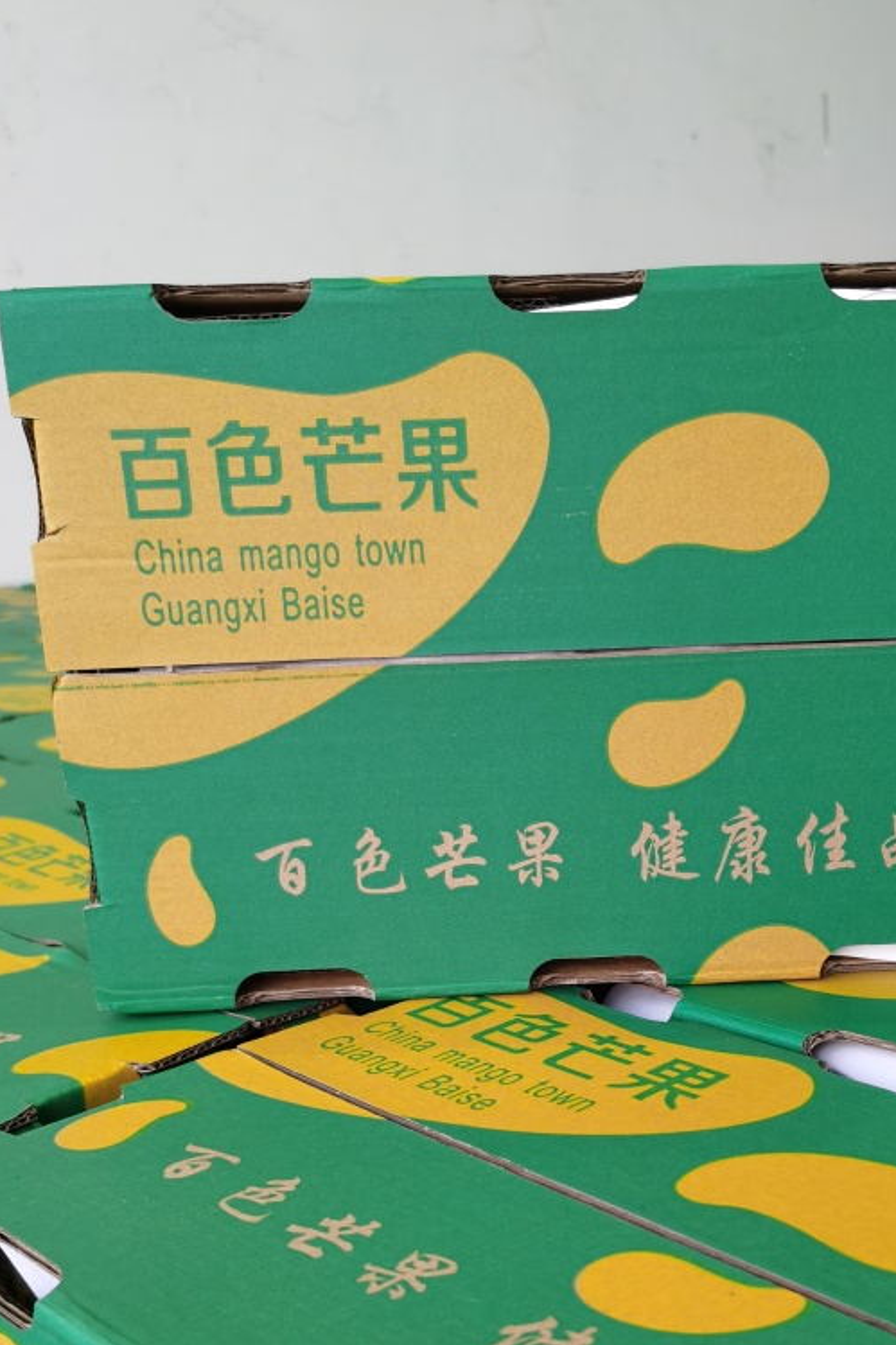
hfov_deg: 32.9
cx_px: 643
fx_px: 1494
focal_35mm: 40
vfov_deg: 47.6
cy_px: 911
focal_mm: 5.56
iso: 125
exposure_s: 1/50
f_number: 1.6
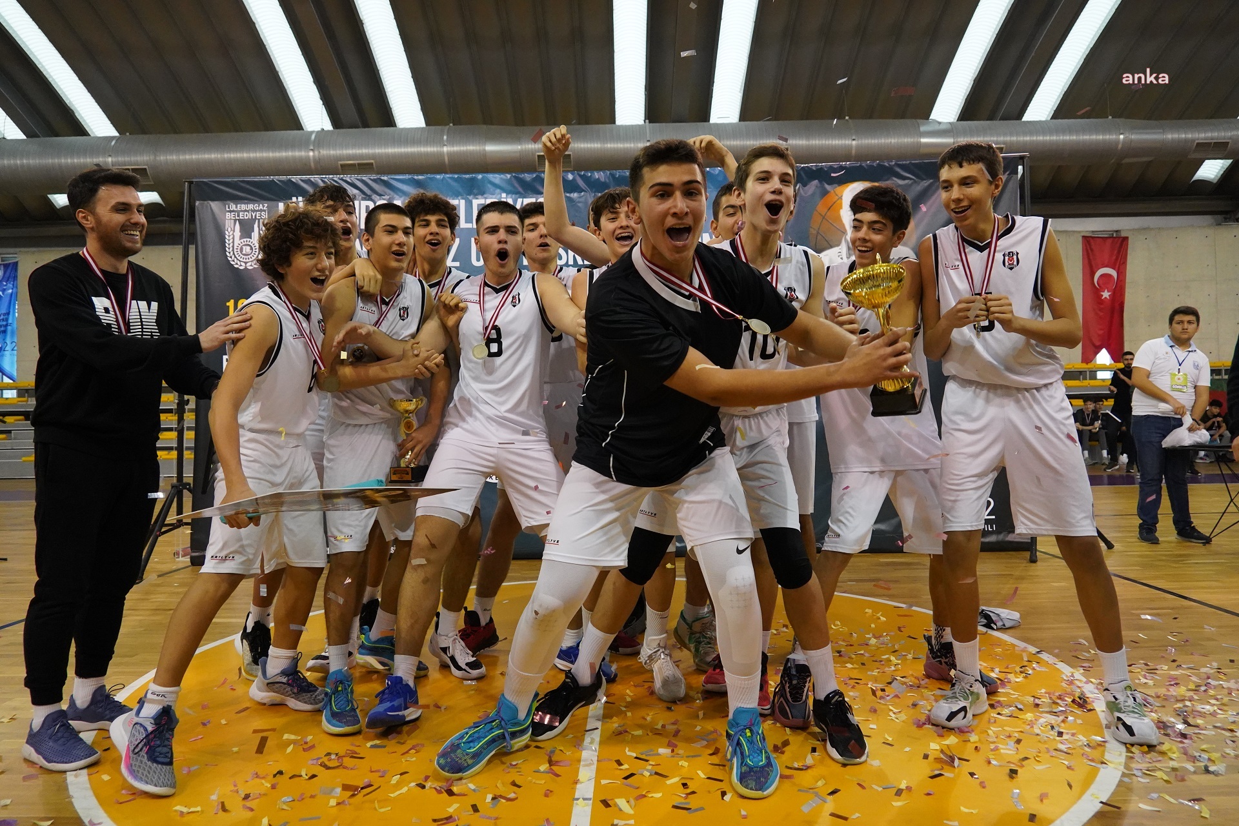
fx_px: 826
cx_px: 620
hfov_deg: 73.7
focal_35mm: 24
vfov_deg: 53.1
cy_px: 413
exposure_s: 1/800
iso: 6400
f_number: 5.6
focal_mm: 24
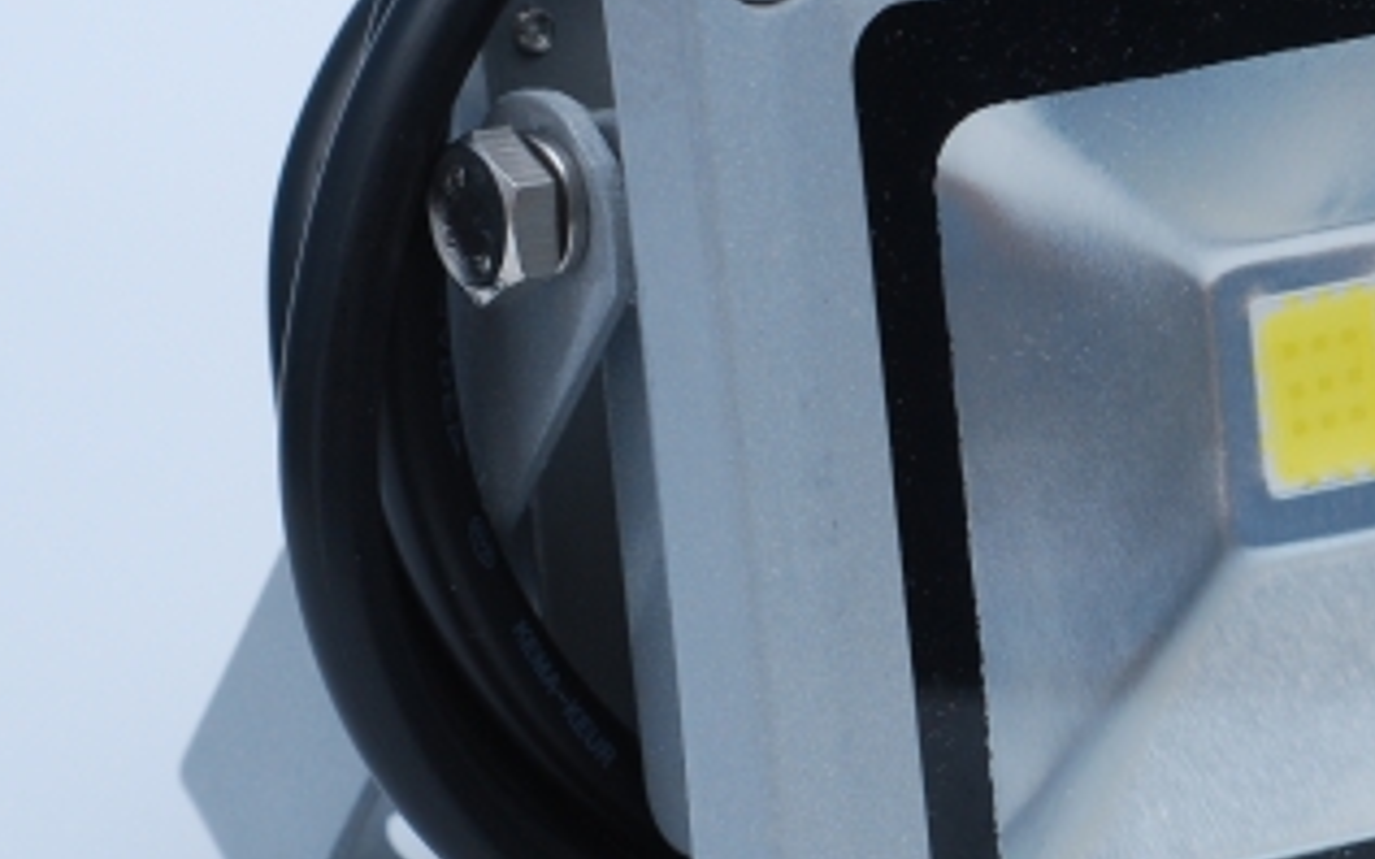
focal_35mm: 232
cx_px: 1353
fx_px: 8692
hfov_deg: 9.0
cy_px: 356
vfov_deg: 5.7
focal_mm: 60
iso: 200
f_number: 10
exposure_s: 1/50
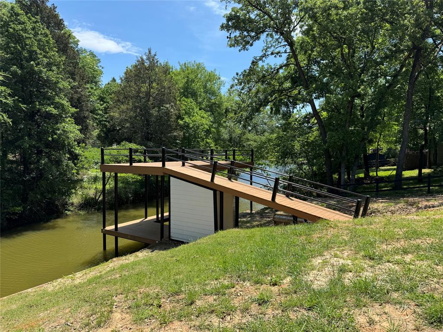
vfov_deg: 56.8
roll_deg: -0.5
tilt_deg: -2.9
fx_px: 307
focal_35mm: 24
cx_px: 222
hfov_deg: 71.6
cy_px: 166
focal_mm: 6.76
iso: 80
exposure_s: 1/2506
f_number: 1.78
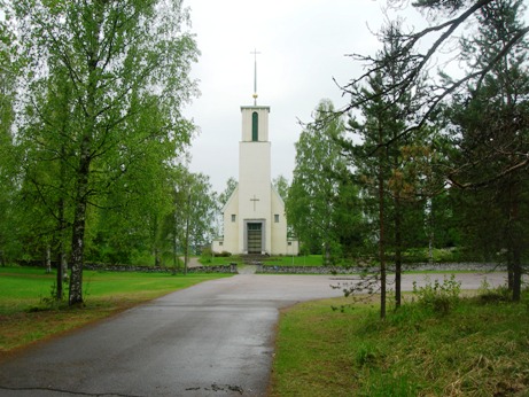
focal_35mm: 38
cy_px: 198
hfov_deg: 49.0
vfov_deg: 37.7
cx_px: 264
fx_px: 581
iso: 50
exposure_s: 1/210
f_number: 4.8
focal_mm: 7.8
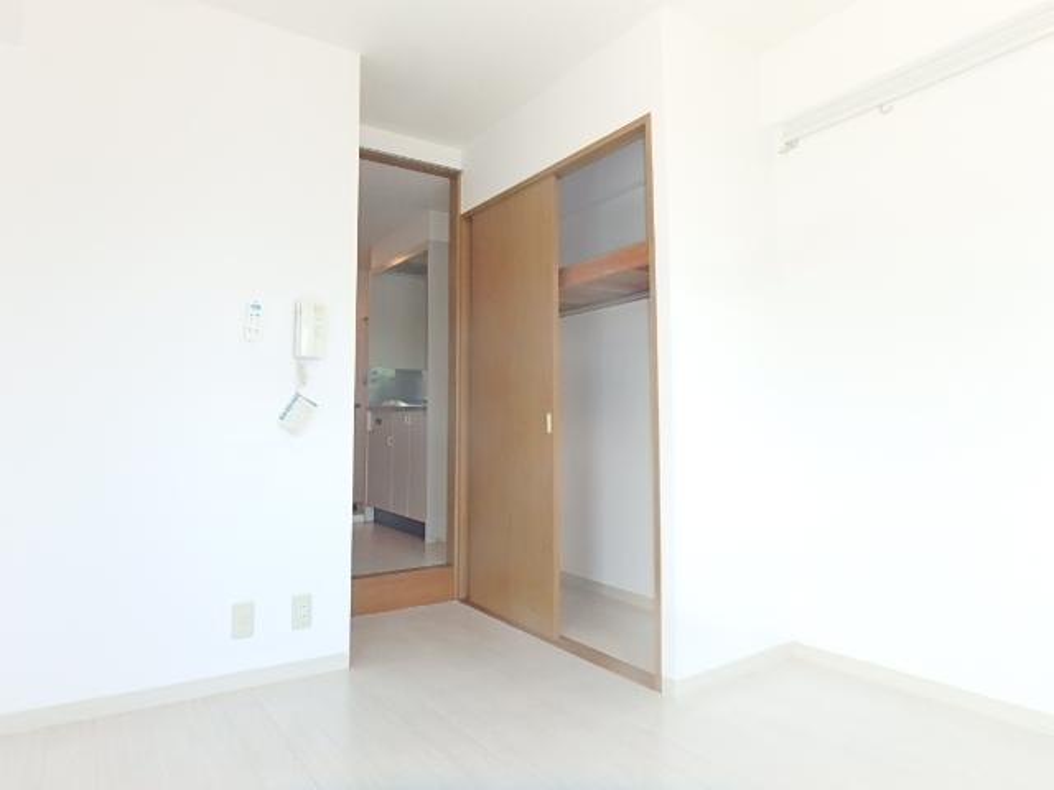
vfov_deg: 63.4
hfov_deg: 79.0
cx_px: 527
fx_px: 639
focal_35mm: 21
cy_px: 395
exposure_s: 1/30
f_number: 6
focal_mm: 3.7
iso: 250
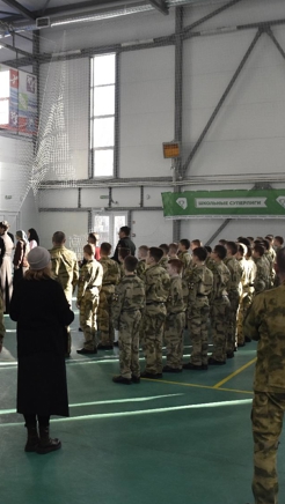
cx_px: 34
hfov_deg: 25.4
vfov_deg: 44.6
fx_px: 615
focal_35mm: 46
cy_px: 257
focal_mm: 17
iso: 800
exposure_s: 1/320
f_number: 4
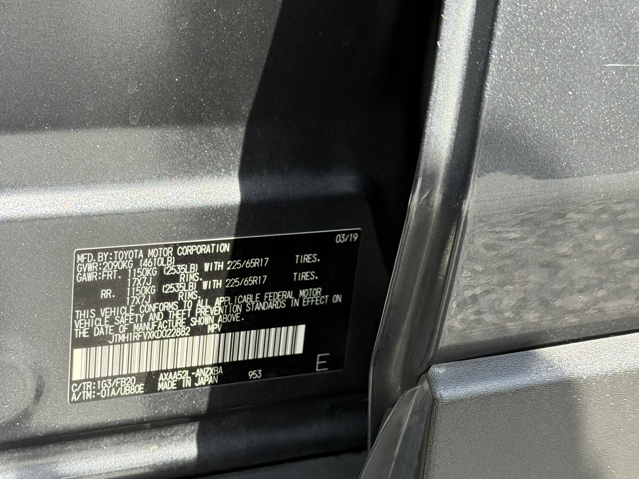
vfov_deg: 22.2
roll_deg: -4.8
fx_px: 1218
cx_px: 206
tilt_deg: -21.1
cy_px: 317
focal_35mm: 66
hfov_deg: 29.2
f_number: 1.78
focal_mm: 6.76
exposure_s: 1/865
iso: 80
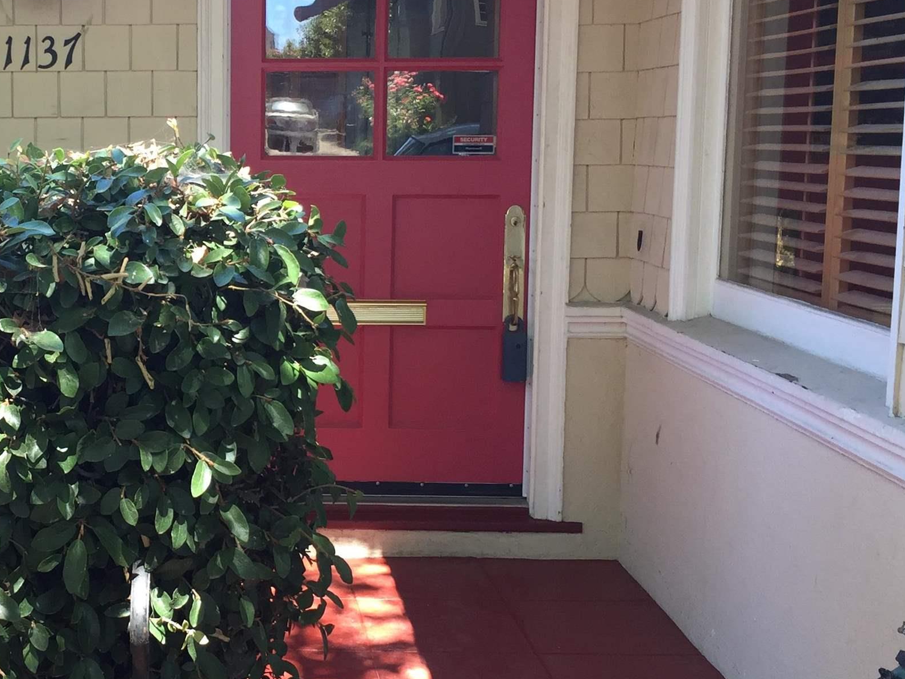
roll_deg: -0.6
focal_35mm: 56
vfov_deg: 26.1
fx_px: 1464
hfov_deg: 32.9
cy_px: 310
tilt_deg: -6.6
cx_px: 119
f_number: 2.2
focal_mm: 4.15
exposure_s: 1/120
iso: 50
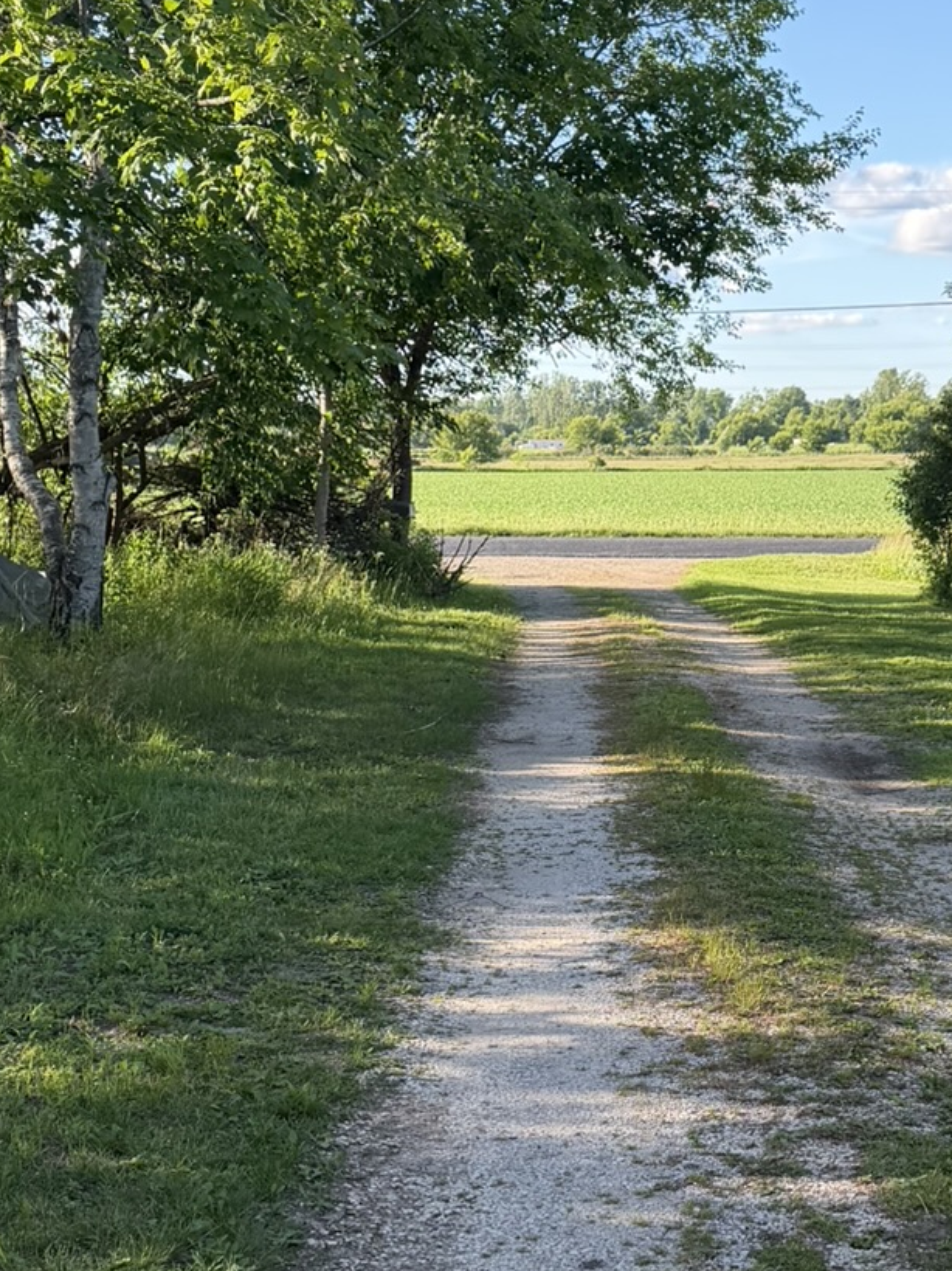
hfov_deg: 24.1
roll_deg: -0.9
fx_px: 2201
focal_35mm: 60
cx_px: 738
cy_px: 878
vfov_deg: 31.8
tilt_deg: -11.8
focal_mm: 6.76
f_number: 1.78
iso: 100
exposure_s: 1/1230
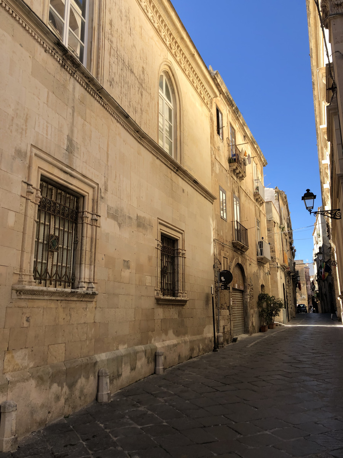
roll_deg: +0.8
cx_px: 172
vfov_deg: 63.4
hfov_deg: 49.7
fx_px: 370
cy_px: 229
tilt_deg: +13.6
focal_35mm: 28
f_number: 1.8
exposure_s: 1/917
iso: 20
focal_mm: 4
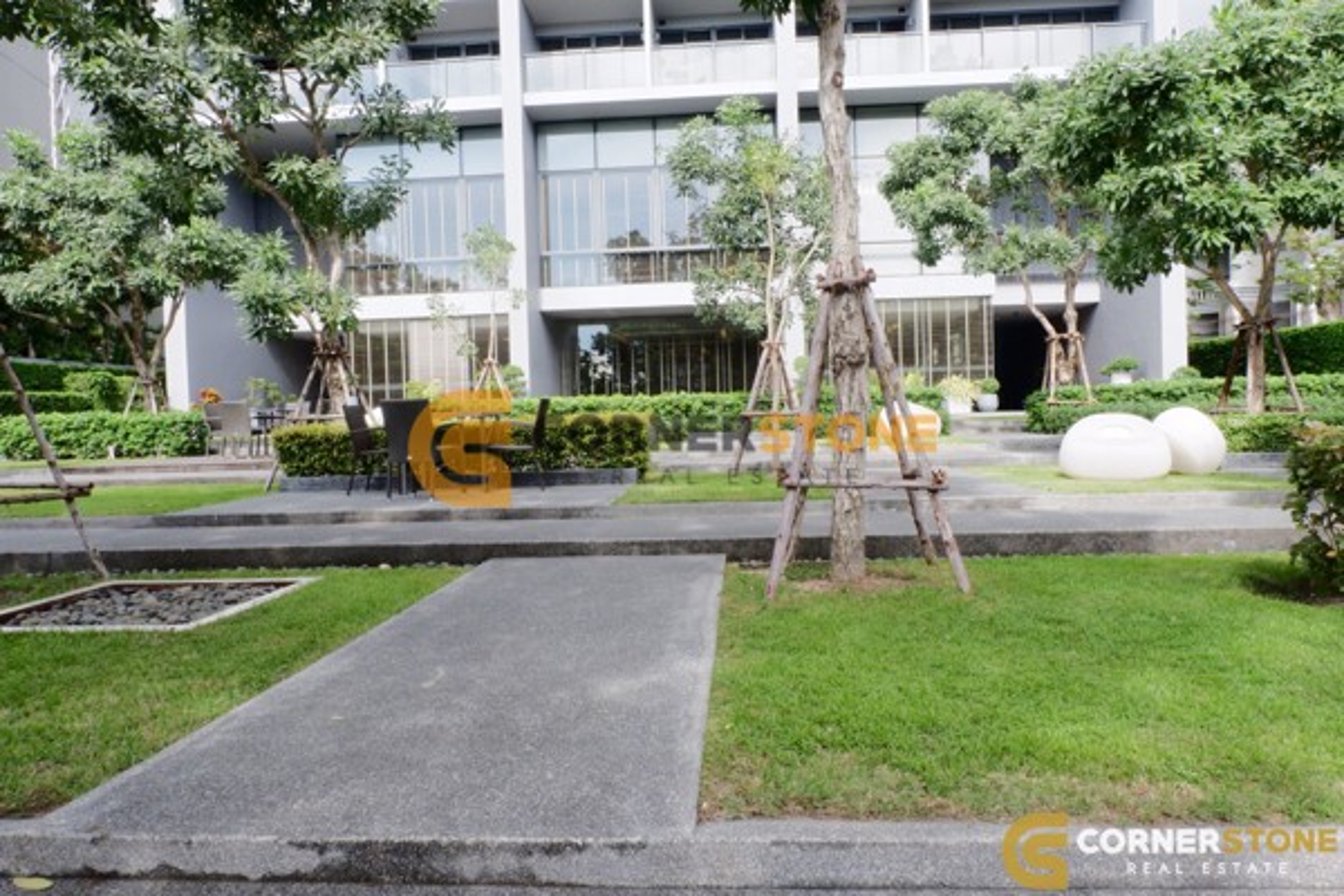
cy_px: 448
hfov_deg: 73.7
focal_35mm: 24
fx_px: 896
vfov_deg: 53.1
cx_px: 672
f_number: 22
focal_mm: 16
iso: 2500
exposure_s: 1/100
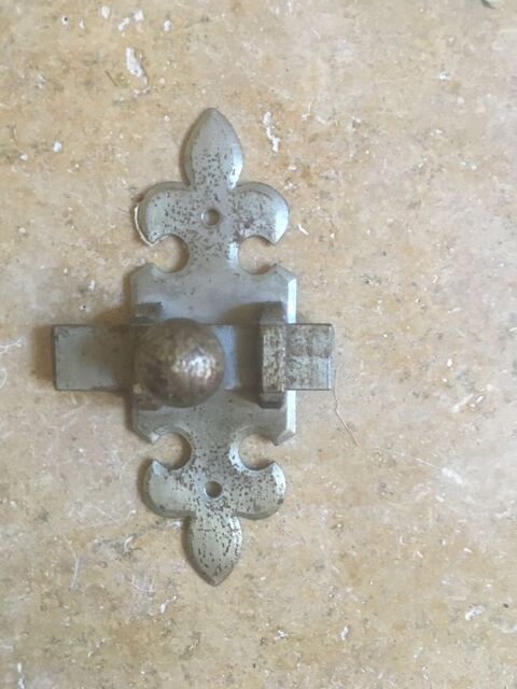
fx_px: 577
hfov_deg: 48.2
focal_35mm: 29
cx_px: 258
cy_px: 344
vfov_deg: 61.7
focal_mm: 4.15
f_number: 2.2
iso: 400
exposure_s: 1/17
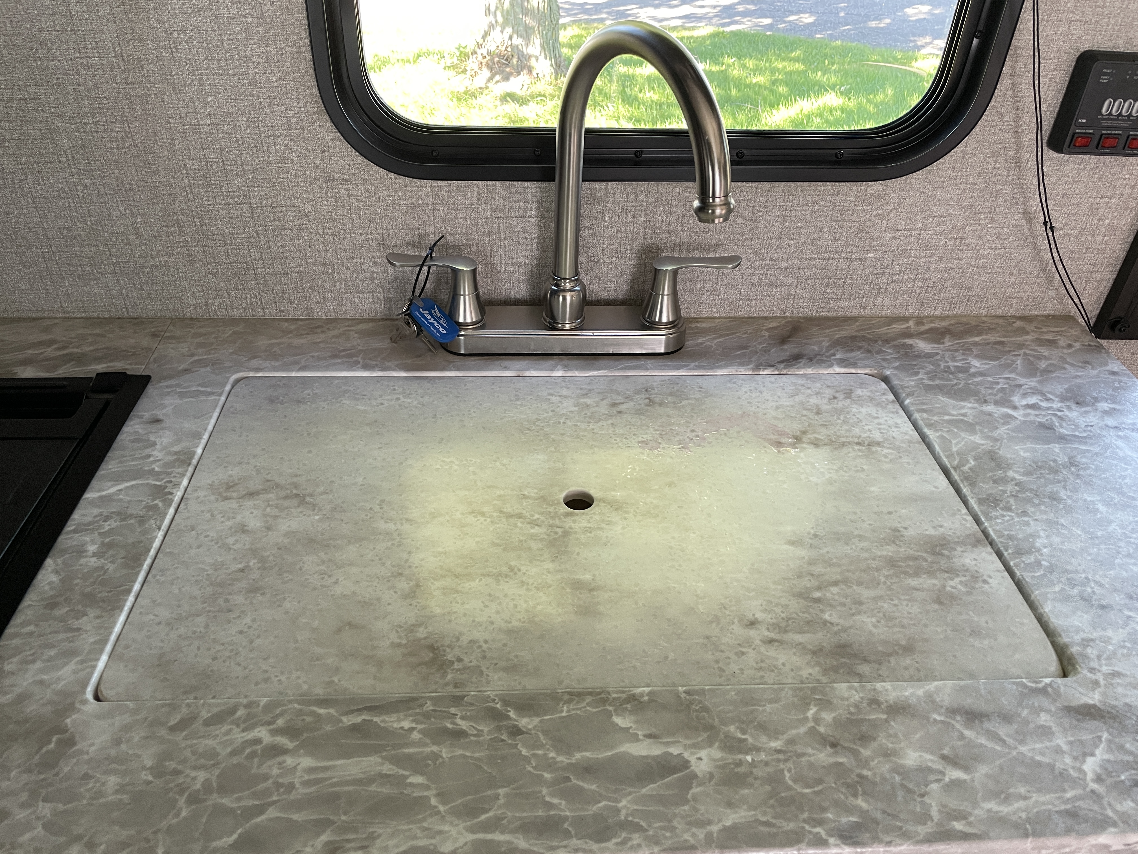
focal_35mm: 26
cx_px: 569
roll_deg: +0.2
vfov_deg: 53.1
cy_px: 427
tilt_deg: -36.9
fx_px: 855
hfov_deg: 67.3
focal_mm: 4.2
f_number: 1.6
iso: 125
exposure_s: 1/60
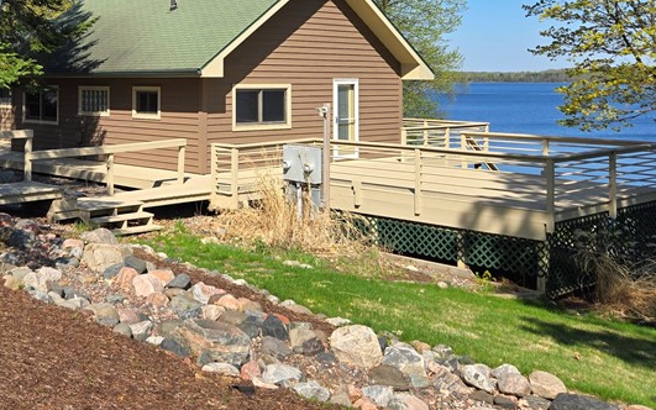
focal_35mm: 47
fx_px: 840
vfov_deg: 26.7
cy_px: 63
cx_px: 194
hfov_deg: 41.8
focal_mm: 5.4
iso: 25
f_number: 1.8
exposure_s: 1/1488
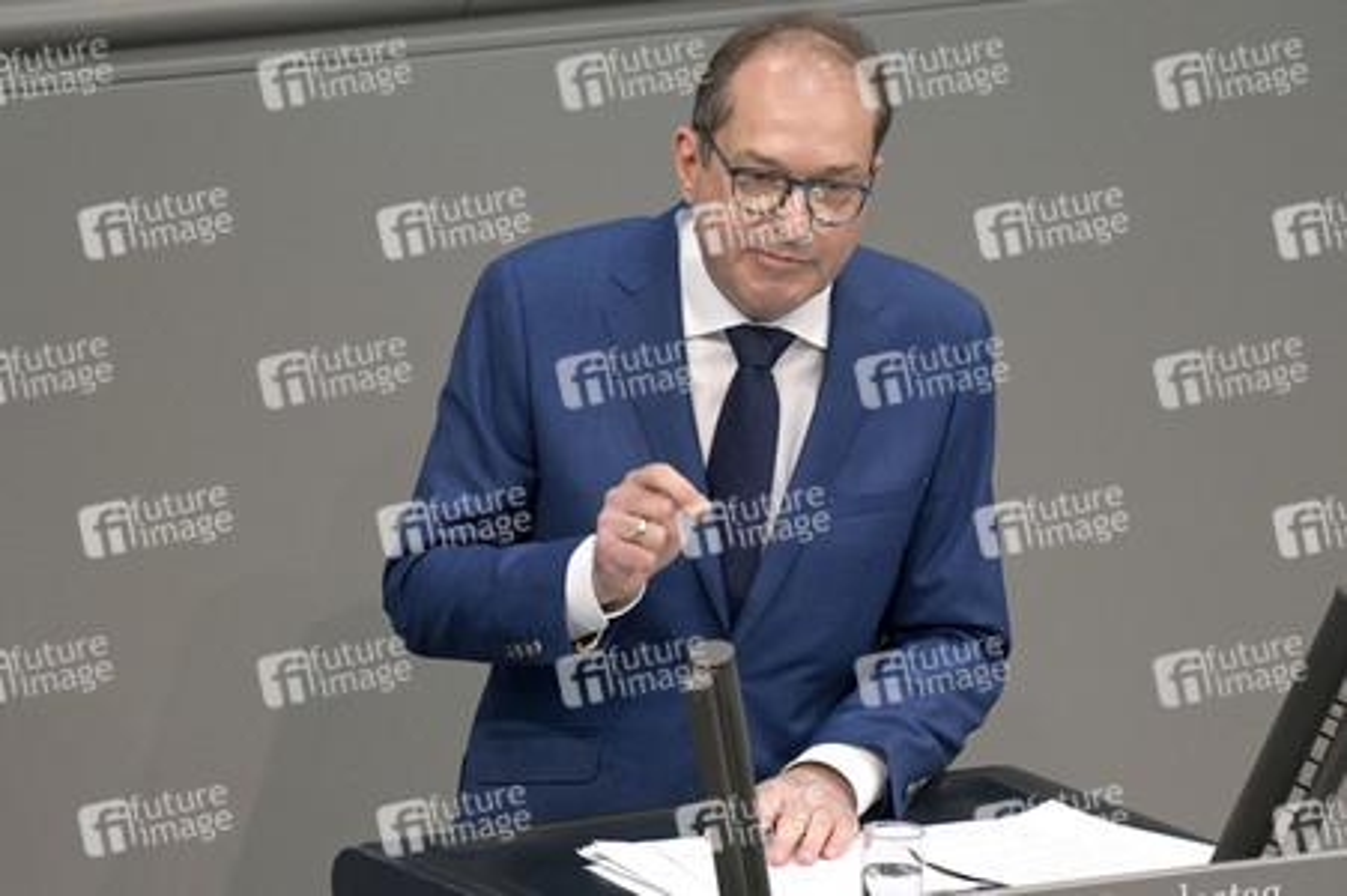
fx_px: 16451
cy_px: 448
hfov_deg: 4.7
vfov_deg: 3.1
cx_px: 674
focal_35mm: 440
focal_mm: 440
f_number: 5.6
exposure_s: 1/320
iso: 10000
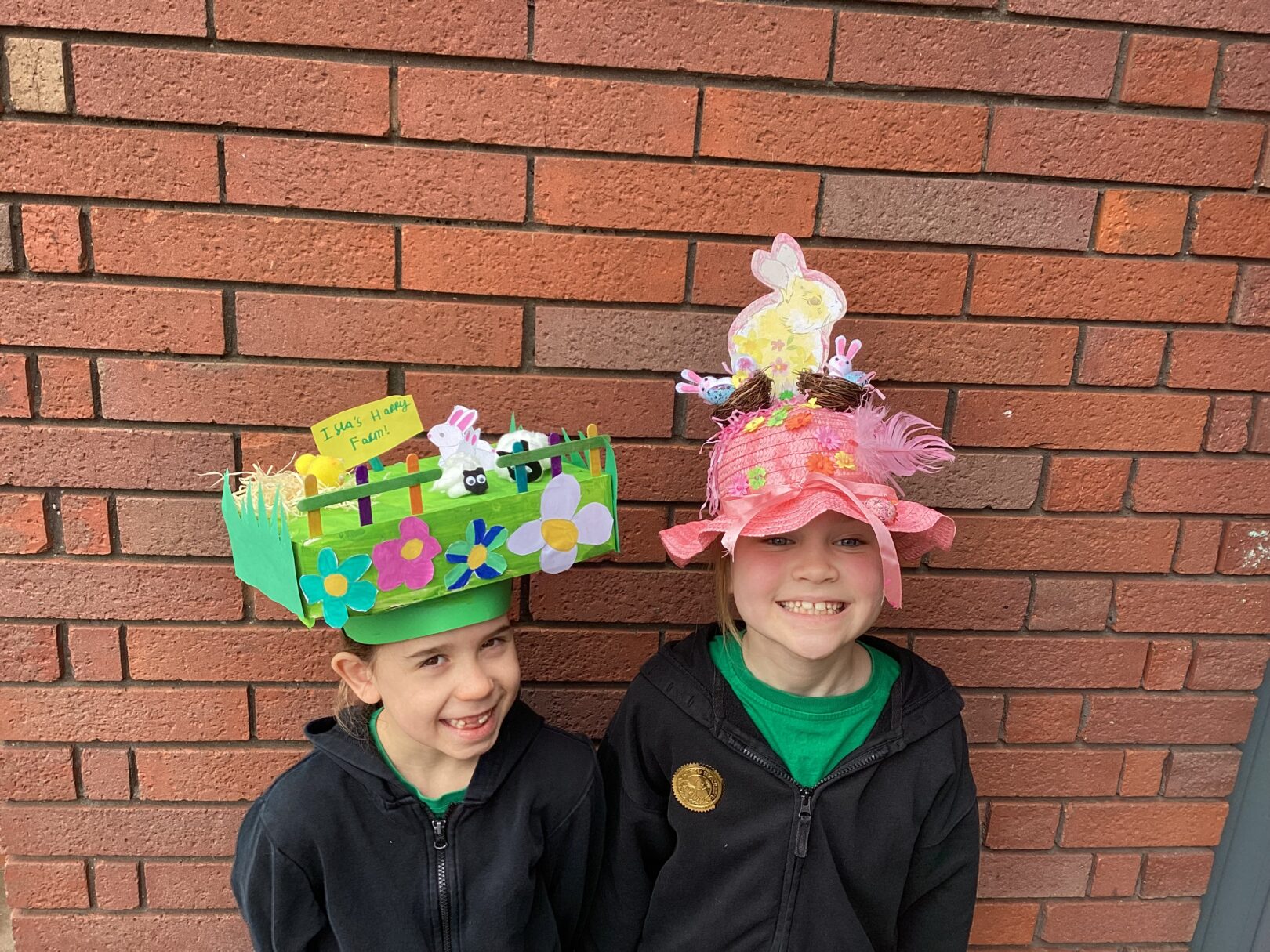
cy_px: 476
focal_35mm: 31
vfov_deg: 45.4
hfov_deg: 58.4
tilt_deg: -19.5
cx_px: 635
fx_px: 1137
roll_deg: -3.0
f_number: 2.4
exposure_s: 1/120
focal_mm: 3.3
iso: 25
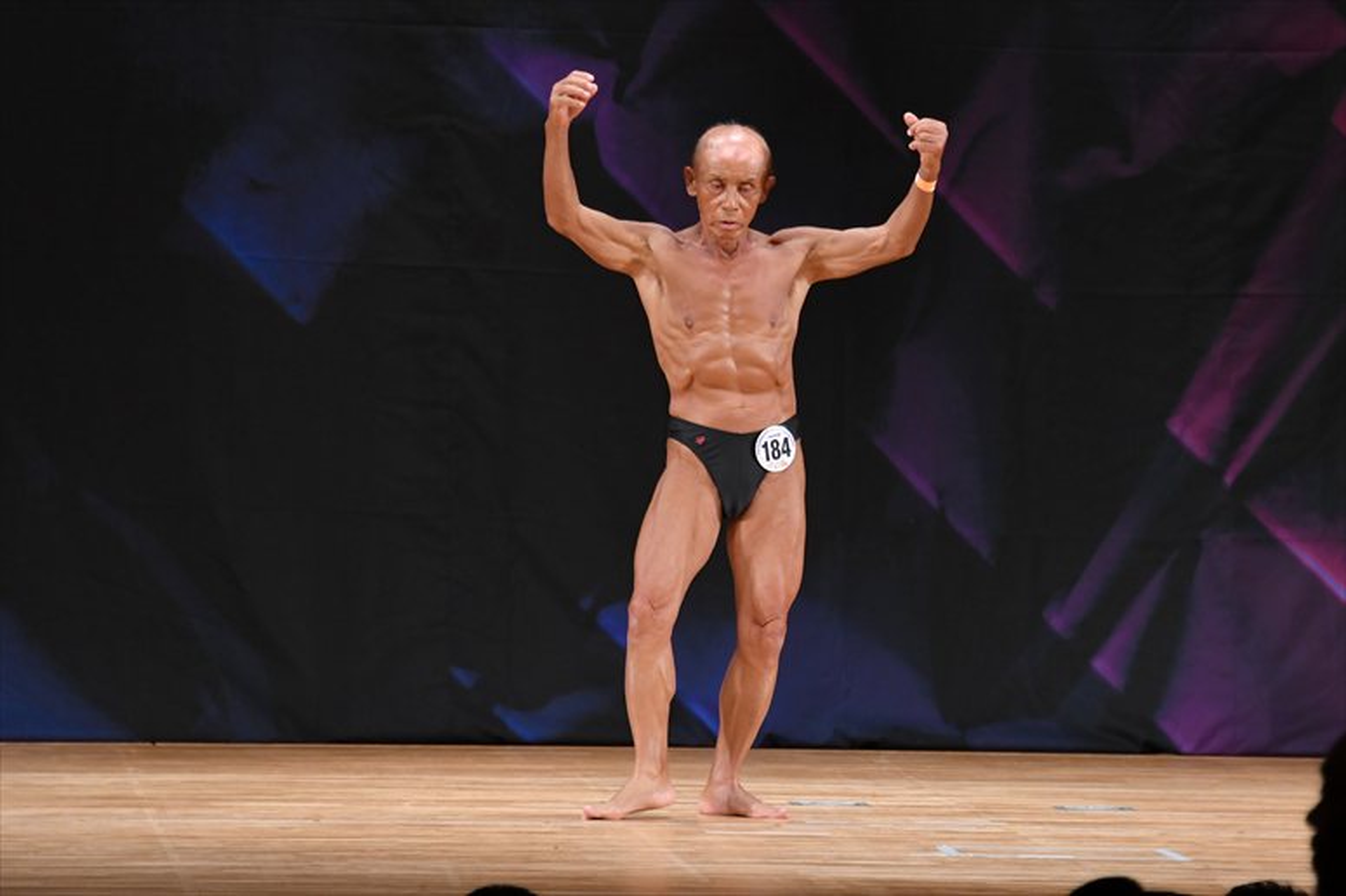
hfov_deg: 7.2
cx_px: 673
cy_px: 448
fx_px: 10651
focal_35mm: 285
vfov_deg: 4.8
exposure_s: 1/400
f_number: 5.6
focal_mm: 190
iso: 2200
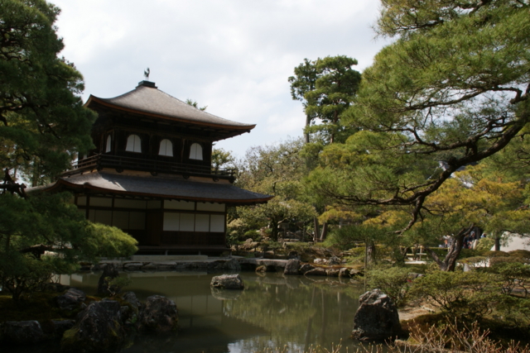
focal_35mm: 33
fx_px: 486
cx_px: 265
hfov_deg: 57.2
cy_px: 176
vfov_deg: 40.0
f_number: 20
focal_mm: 22
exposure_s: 1/40
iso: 100
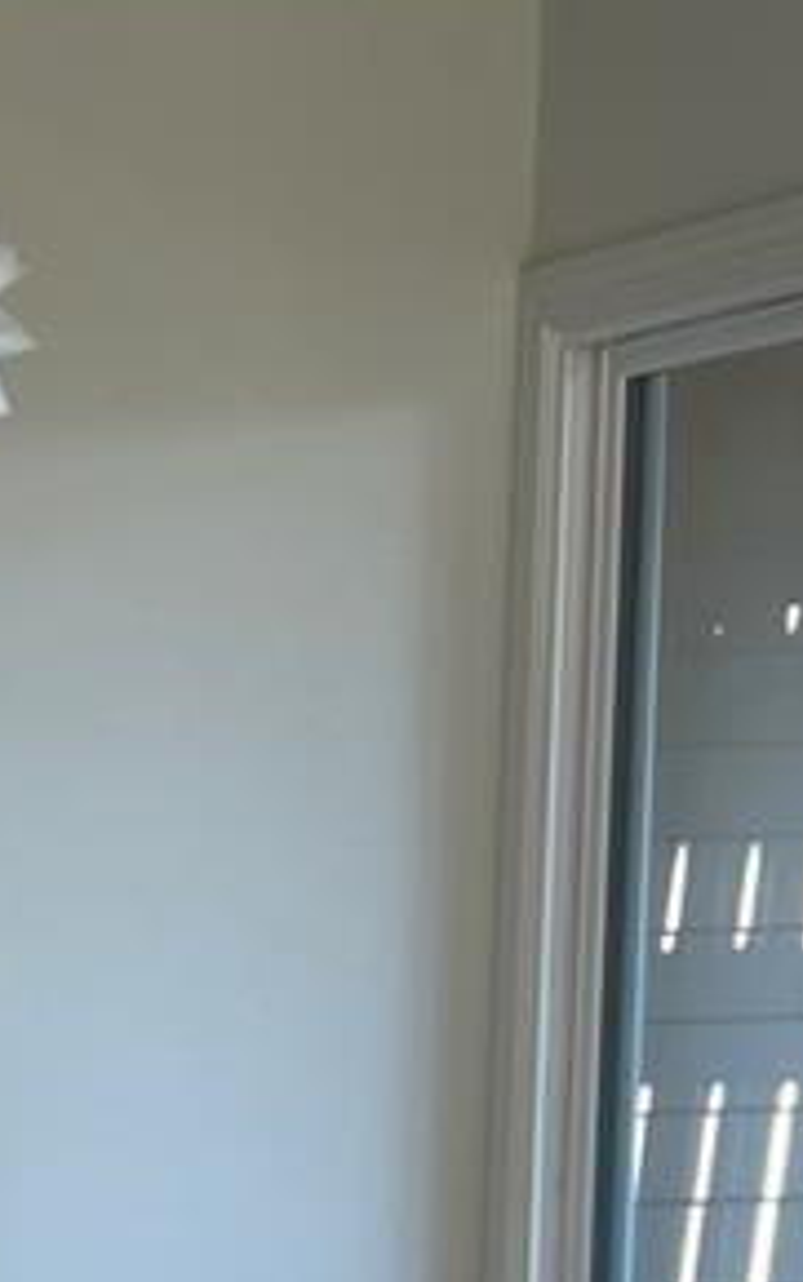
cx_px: -1031
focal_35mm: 143
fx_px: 5000
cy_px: 1797
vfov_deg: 13.9
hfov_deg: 8.5
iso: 40
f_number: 1.5
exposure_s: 1/121
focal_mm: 5.7
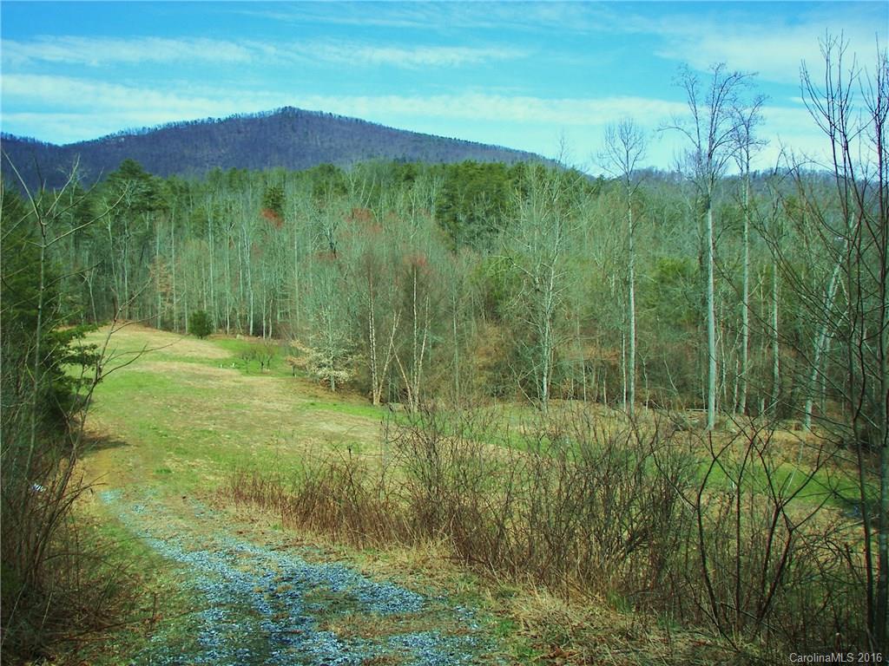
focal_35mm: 36
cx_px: 444
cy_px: 333
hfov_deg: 51.4
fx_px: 925
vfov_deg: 39.7
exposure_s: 1/500
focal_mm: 6
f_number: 2.8
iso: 50
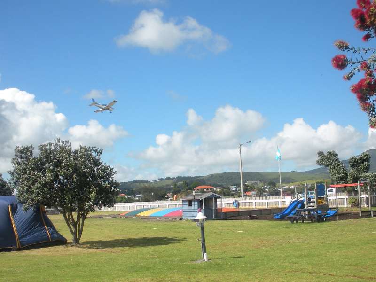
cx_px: 188
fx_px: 380
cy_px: 141
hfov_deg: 52.6
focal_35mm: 35
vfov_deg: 40.7
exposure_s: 1/805
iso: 64
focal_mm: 6.3
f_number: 3.5
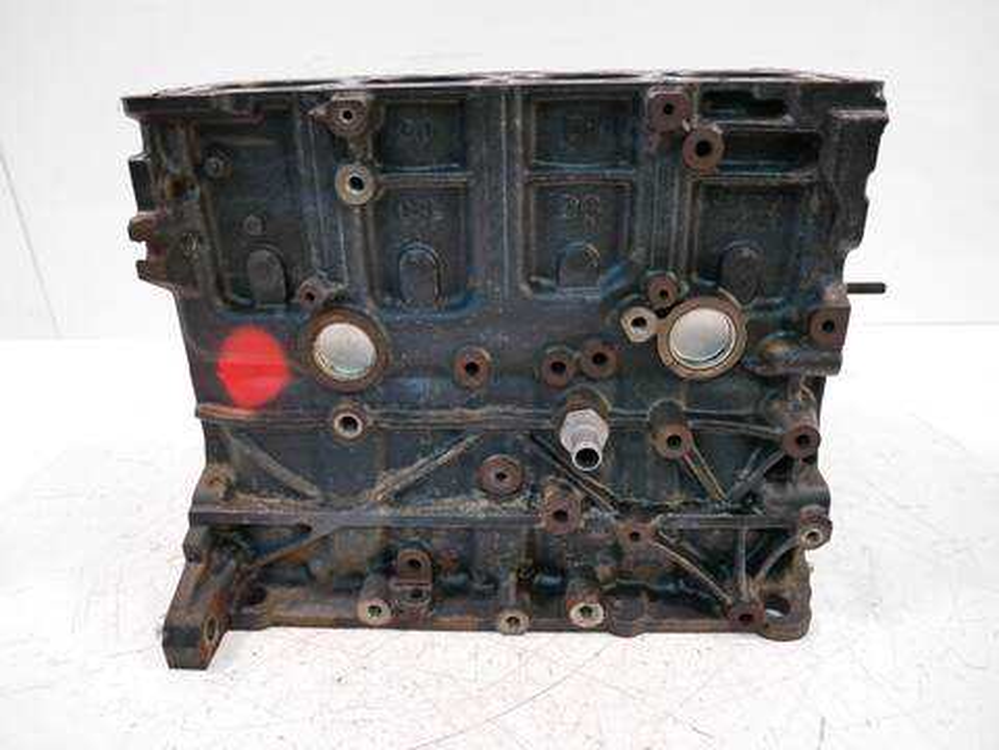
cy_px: 375
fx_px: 693
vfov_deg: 56.8
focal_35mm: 24
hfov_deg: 71.6
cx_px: 500
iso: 1000
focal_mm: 12
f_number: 3.5
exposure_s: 1/60
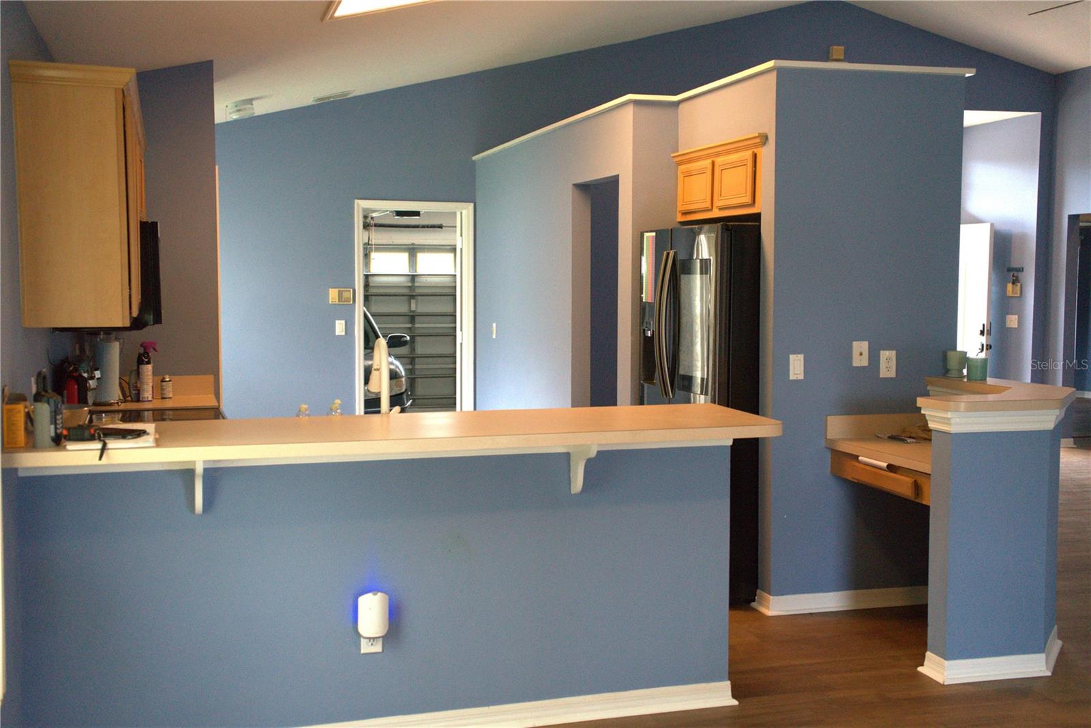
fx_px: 1213
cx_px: 546
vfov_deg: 33.4
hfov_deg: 48.4
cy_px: 364
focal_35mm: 40
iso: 2500
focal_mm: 40
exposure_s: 1/160
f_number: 4
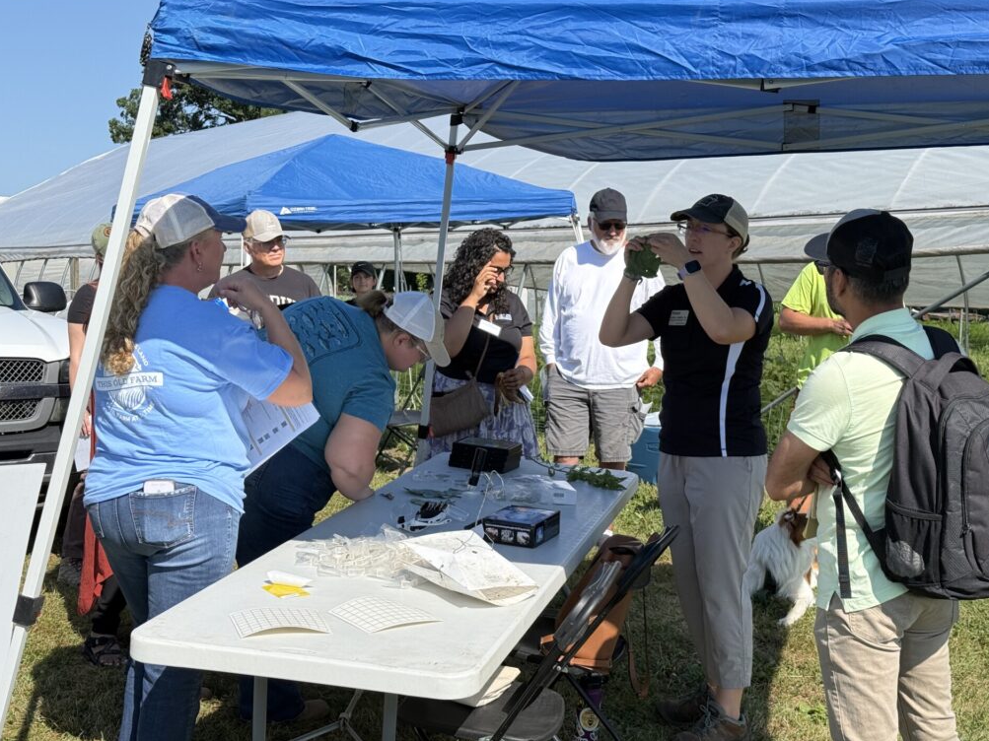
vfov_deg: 29.7
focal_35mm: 49
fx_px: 1400
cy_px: 365
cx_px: 499
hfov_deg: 38.9
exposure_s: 1/5587
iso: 64
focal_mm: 6.76
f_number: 1.78
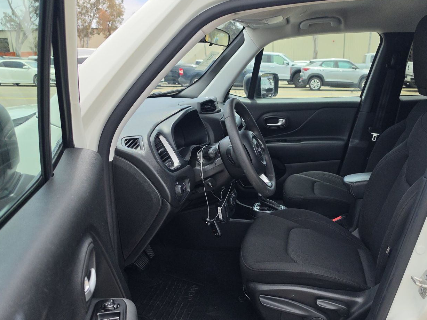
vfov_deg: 46.8
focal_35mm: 30
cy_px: 171
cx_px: 275
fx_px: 370
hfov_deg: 59.0
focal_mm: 6.5
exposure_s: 1/4538
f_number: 1.4
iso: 64
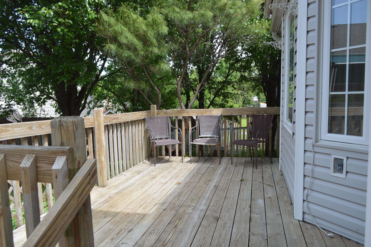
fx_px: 278
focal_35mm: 27
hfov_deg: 67.4
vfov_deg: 47.8
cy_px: 124
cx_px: 186
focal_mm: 18
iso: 100
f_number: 5.6
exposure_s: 1/125
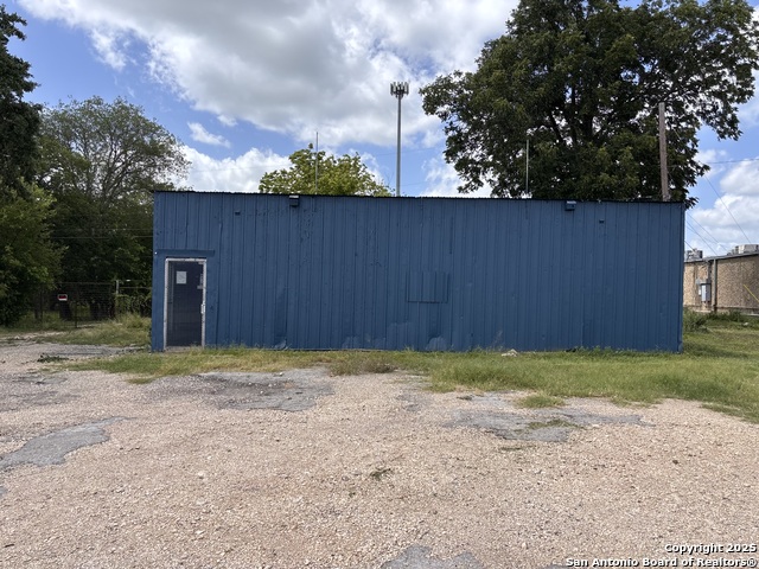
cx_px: 380
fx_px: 570
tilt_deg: +1.4
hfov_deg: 67.3
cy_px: 284
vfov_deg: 53.1
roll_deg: -1.1
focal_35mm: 26
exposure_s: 1/2710
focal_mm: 5.96
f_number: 1.6
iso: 50
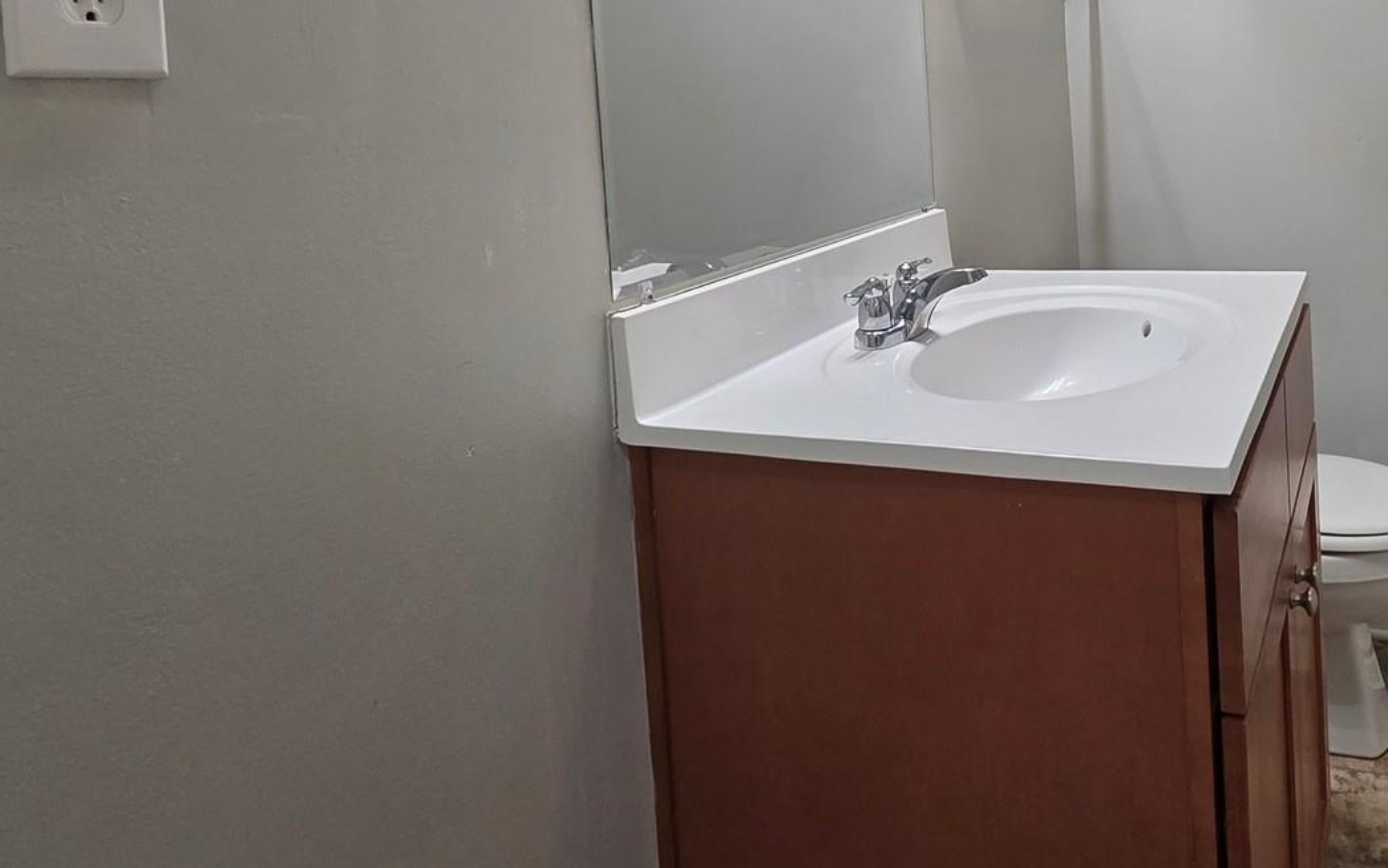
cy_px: 149
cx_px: 963
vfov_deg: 43.4
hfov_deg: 65.9
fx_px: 1021
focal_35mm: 27
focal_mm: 2.2
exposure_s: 1/120
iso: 200
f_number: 1.9
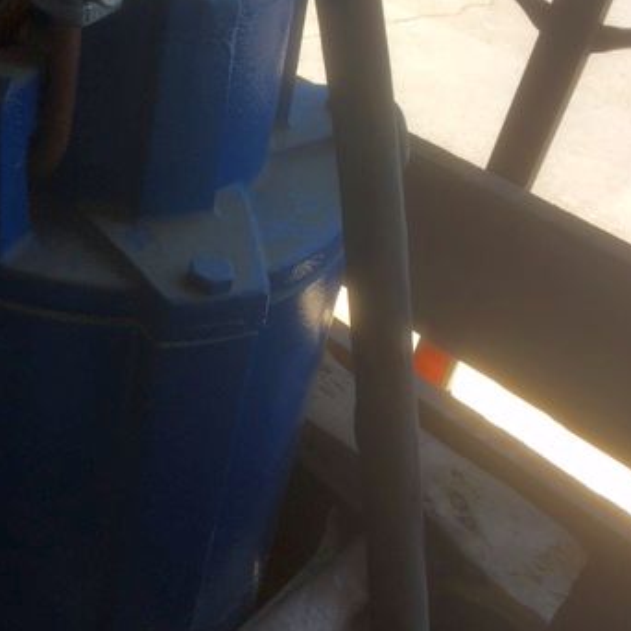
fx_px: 990
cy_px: 192
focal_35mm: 48
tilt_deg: -31.5
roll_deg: -8.5
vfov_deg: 34.9
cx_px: 199
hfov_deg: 34.9
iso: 25
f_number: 2.2
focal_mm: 4.15
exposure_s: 1/245
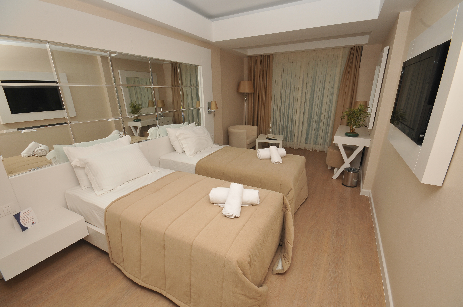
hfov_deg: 100.5
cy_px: 154
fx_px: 193
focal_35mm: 15
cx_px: 232
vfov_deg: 77.2
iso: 250
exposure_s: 1/250
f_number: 13
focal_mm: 10
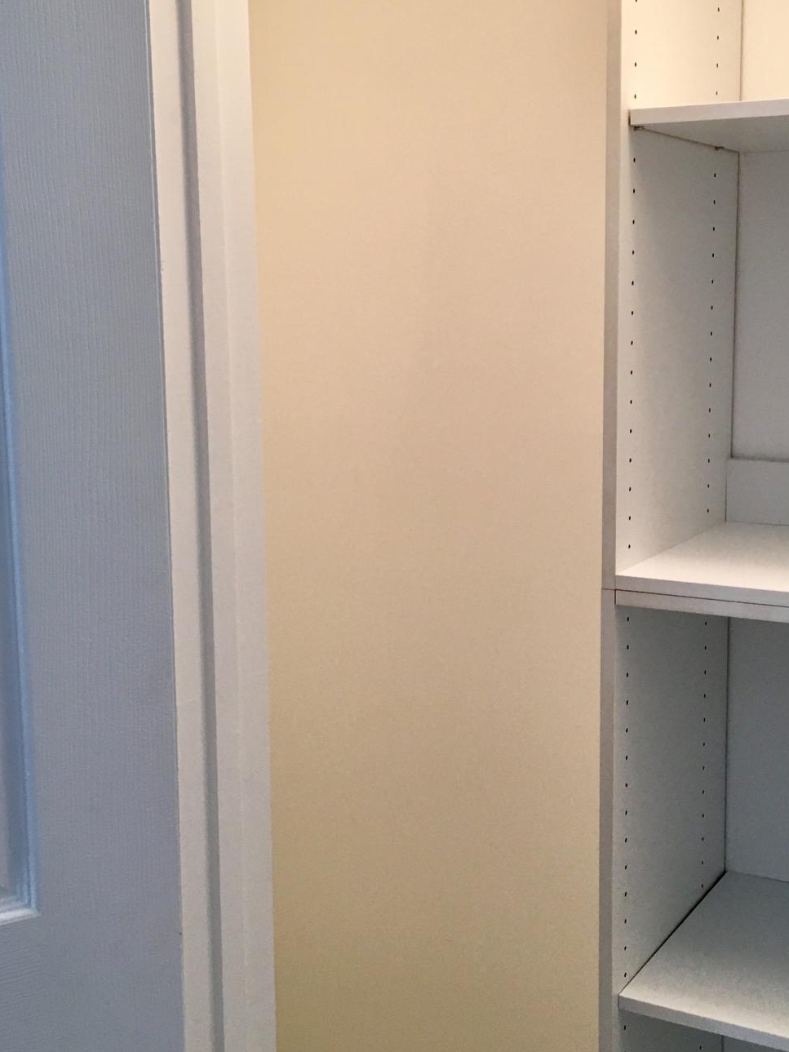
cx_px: 557
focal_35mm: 45
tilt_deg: -7.7
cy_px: 474
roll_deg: +0.1
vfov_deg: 42.0
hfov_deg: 31.8
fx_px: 1367
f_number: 2.2
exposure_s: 1/30
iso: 40
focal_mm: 4.15
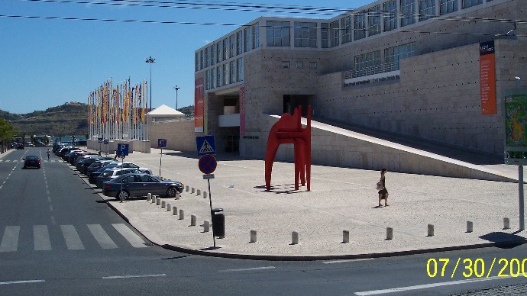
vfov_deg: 24.8
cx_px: 270
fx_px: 671
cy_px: 96
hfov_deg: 42.9
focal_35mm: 48
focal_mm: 8
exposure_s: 1/1000
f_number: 4.8
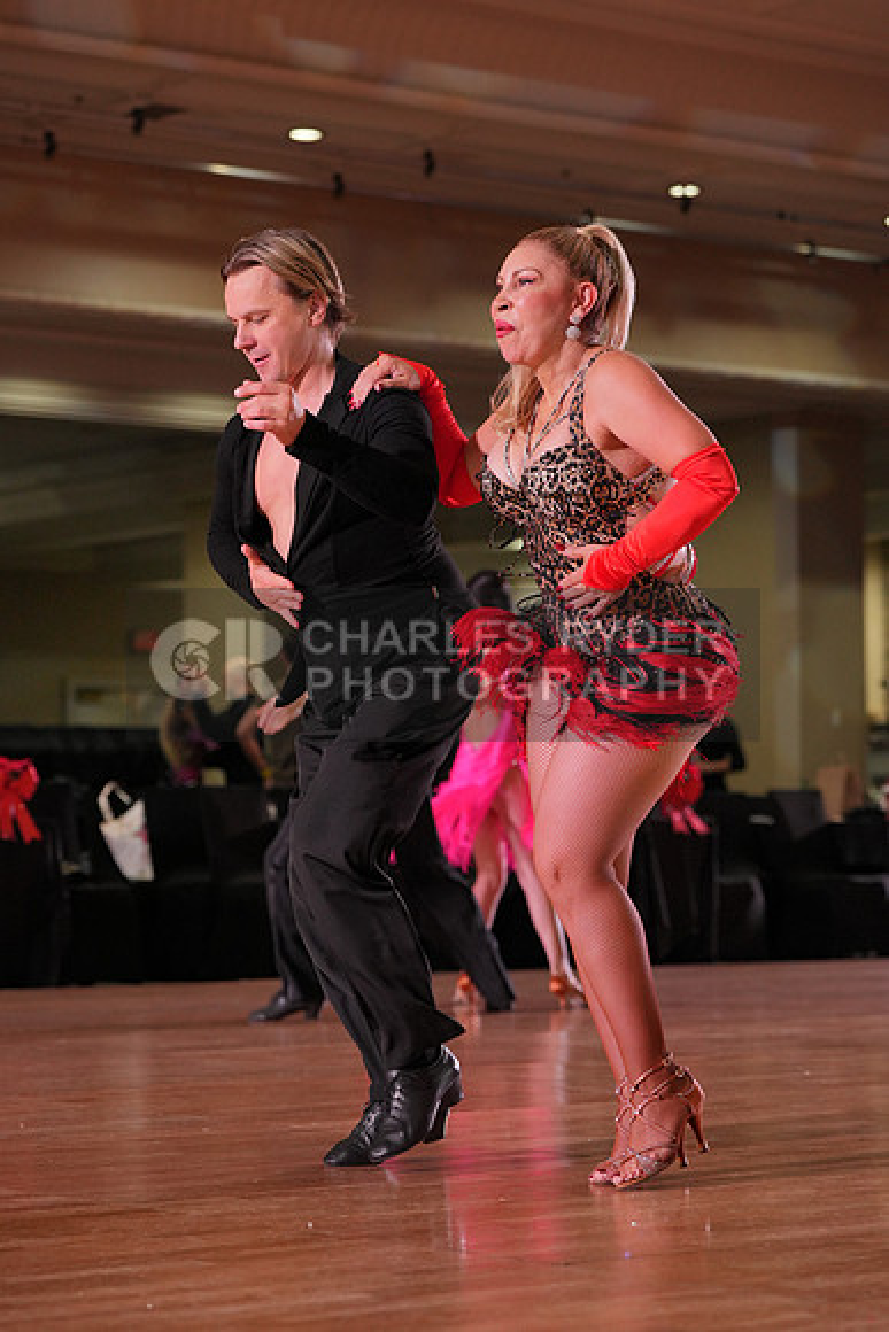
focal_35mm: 90
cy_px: 666
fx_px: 3332
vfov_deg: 22.6
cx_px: 444
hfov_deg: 15.2
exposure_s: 1/500
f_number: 4
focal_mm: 90
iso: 1600
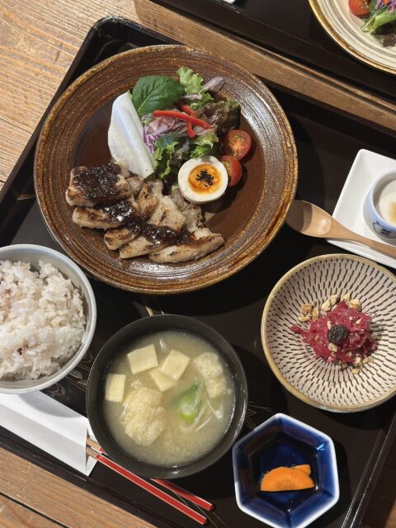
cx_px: 198
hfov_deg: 30.3
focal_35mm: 48
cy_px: 264
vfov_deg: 39.7
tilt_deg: -75.3
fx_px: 732
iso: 400
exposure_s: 1/40
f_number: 1.78
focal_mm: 6.86
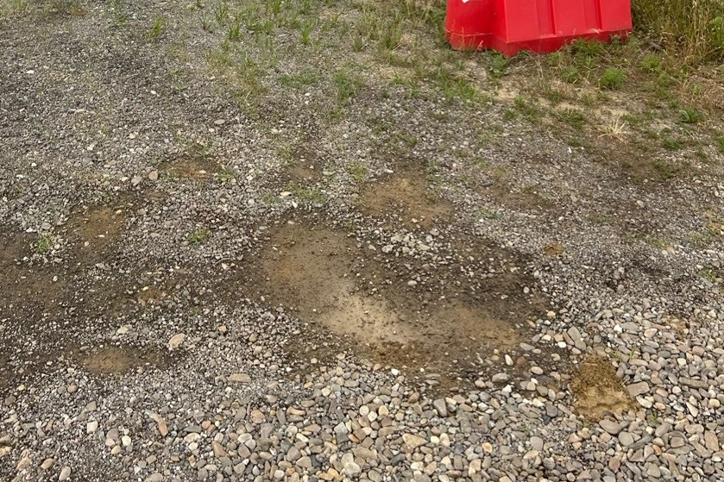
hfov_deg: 45.4
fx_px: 865
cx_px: 326
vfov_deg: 29.4
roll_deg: -0.6
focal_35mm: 43
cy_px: 14
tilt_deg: -20.5
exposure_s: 1/293
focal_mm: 5.7
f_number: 1.5
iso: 50
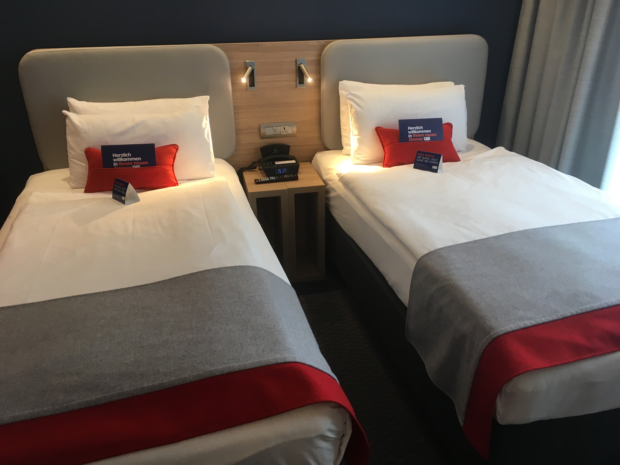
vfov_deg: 48.2
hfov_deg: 61.7
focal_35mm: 29
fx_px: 519
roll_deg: +2.2
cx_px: 310
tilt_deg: -25.2
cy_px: 232
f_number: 2.2
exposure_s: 1/33
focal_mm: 4.15
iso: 80
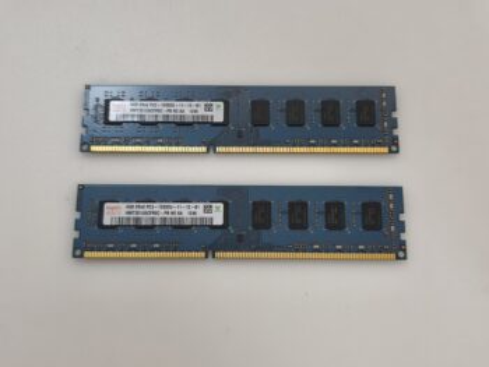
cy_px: 184
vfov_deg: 40.7
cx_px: 244
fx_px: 495
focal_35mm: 35
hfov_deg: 52.6
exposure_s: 1/50
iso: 320
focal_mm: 6.57
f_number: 1.6
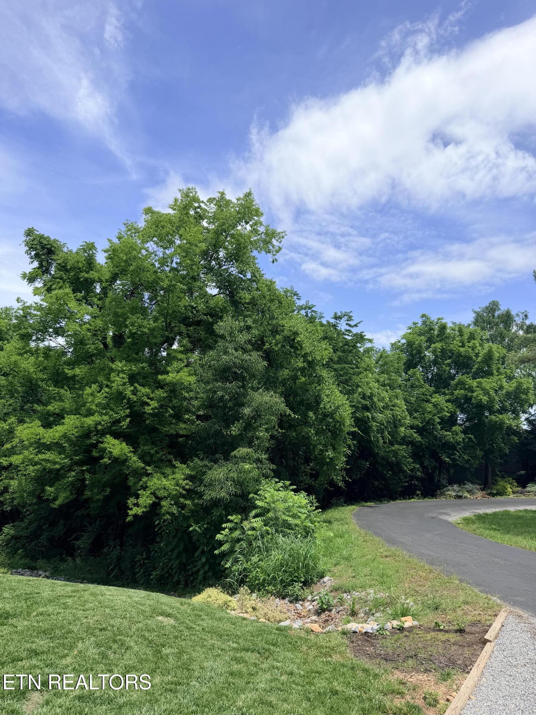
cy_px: 358
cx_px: 268
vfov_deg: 71.6
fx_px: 495
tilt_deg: +10.2
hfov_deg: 56.8
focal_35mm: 24
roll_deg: -4.7
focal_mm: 6.76
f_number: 1.78
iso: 80
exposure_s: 1/4405
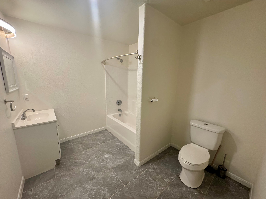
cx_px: 133
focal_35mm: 14
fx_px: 108
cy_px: 100
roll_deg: -2.1
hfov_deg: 102.1
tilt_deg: -11.3
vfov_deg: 85.7
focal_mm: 2.22
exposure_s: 1/120
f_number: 2.2
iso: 250
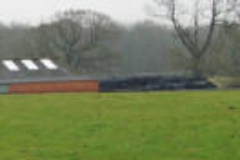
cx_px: -149
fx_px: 1193
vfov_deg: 7.6
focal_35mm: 179
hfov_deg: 10.9
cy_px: 178
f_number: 4.5
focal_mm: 24
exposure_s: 1/60
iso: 100
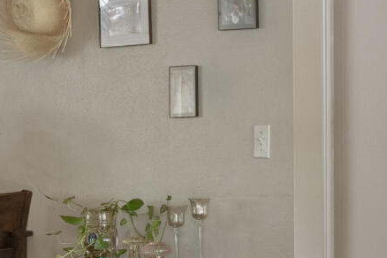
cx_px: 742
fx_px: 1548
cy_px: 201
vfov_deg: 9.5
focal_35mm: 144
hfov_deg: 12.7
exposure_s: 2
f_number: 8
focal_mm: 14
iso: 250
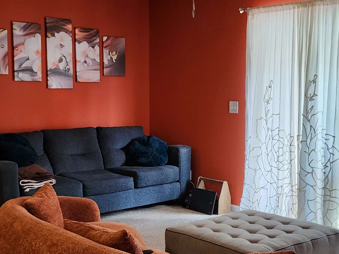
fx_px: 548
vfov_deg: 26.0
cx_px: 197
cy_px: 162
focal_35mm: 56
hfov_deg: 34.3
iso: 160
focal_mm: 6.4
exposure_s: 1/120
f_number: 1.8
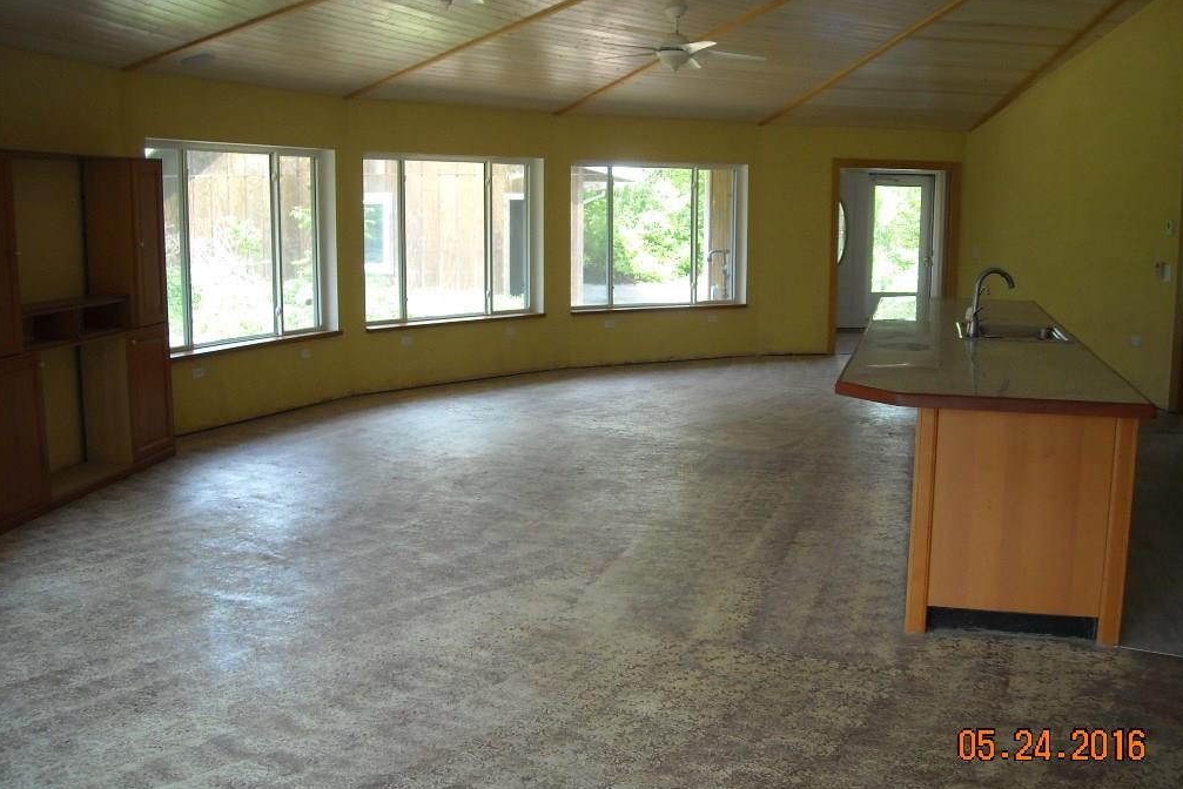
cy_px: 389
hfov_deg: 51.9
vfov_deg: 36.0
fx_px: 1216
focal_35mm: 37
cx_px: 596
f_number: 2.8
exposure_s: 1/60
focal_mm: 5.7
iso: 77
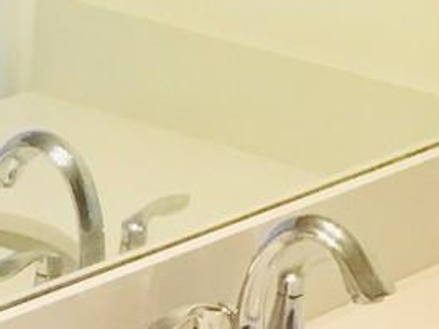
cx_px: -76
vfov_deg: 7.8
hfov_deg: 11.2
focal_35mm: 174
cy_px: 842
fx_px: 2206
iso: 100
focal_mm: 4.15
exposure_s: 1/33
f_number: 2.2
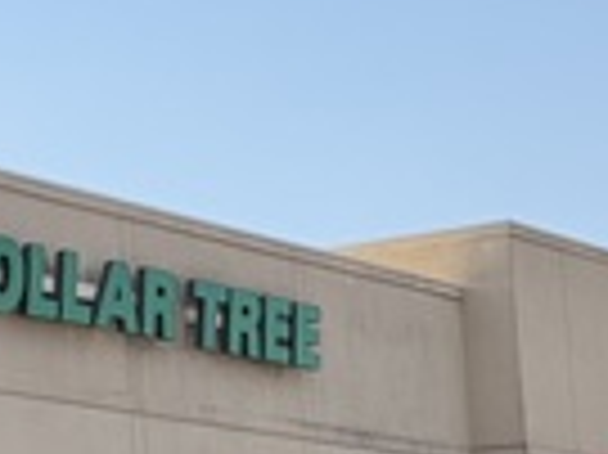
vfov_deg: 8.7
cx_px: -288
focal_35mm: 171
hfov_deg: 11.1
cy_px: 252
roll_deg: +2.2
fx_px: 3001
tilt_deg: +10.6
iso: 80
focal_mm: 6.76
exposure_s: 1/2801
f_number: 1.78
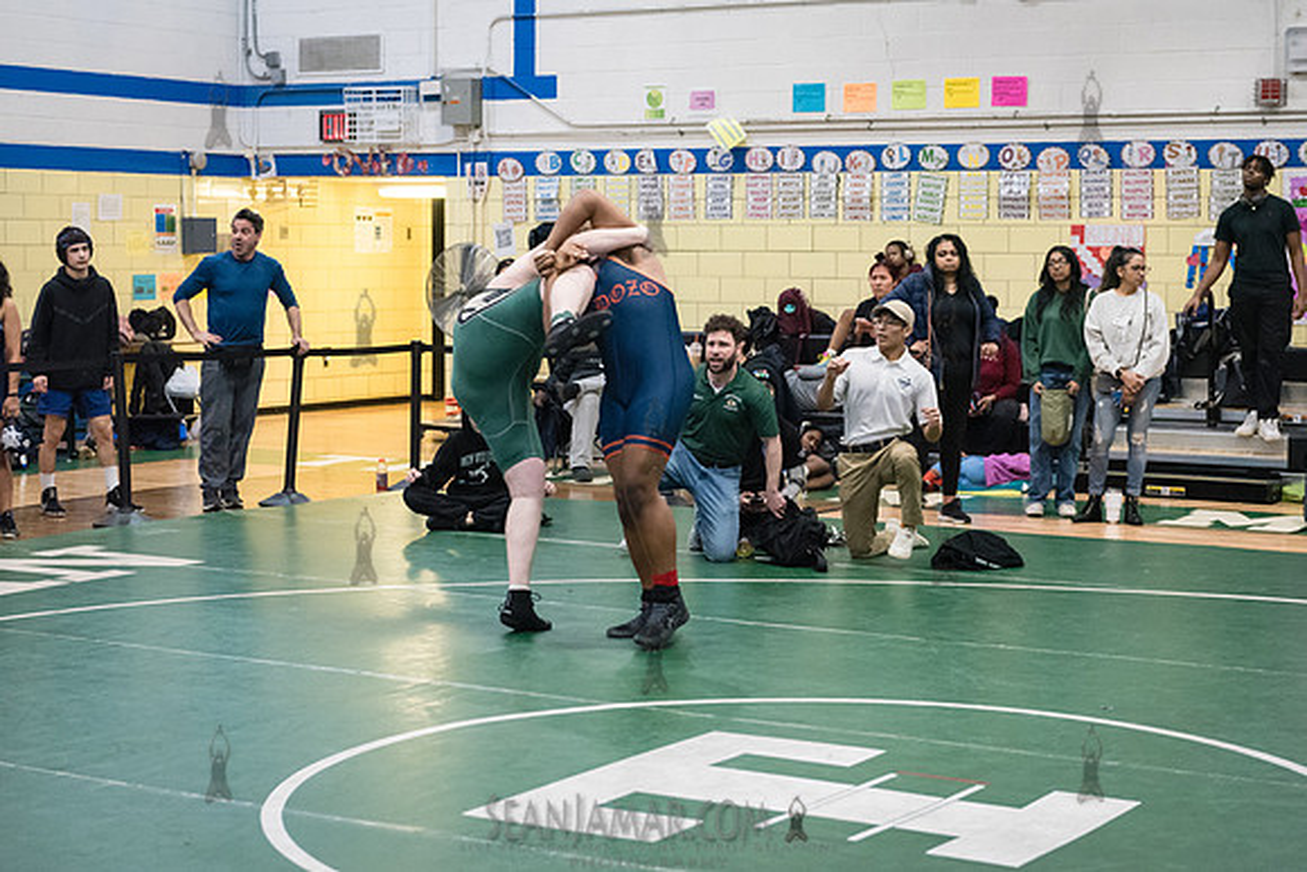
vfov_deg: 20.2
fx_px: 2454
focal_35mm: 68
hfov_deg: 29.8
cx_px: 654
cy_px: 436
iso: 8000
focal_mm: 66
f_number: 3.2
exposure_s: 1/500
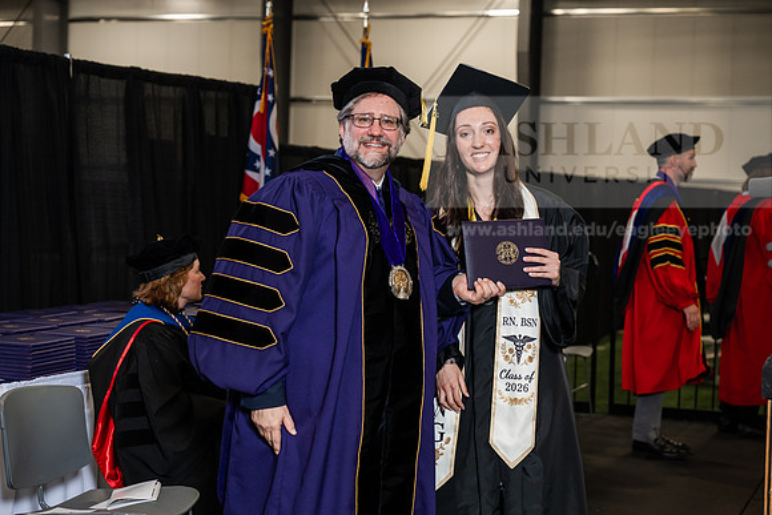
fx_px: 1501
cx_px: 386
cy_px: 258
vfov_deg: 19.5
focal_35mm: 70
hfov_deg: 28.8
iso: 1250
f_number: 4.5
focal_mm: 70
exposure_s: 1/200
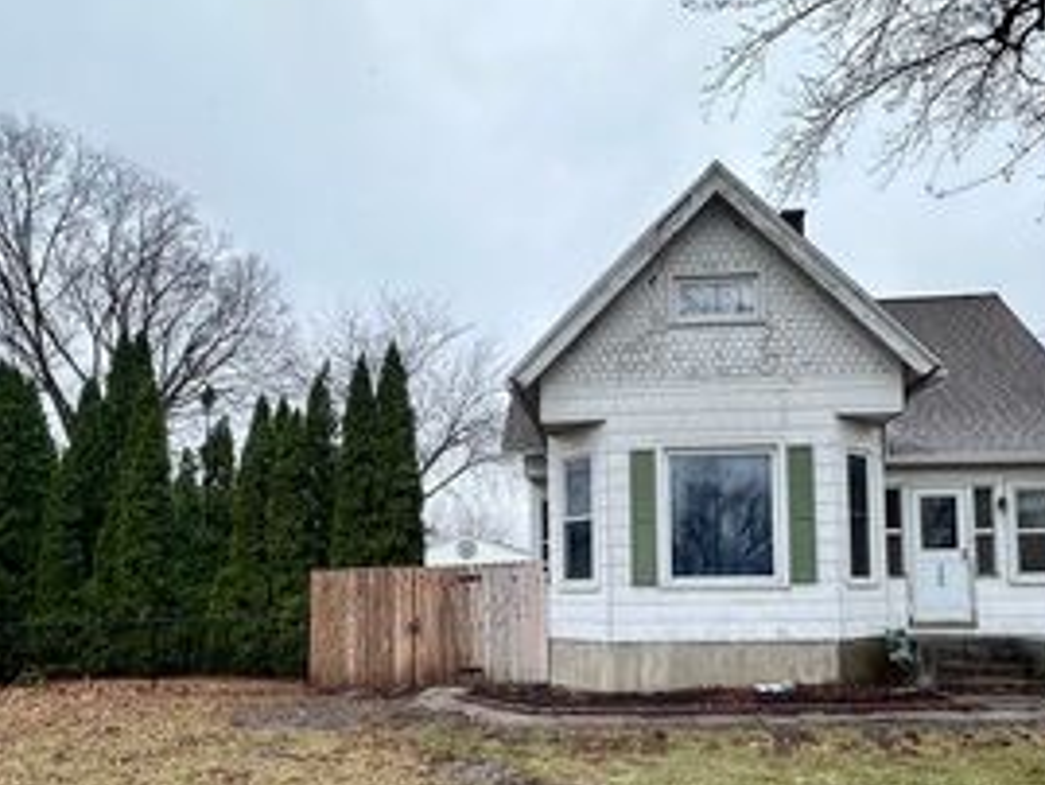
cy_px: 542
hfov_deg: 67.1
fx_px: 785
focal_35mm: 26
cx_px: 583
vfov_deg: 51.8
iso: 40
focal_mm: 2.22
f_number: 2.2
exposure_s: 1/578
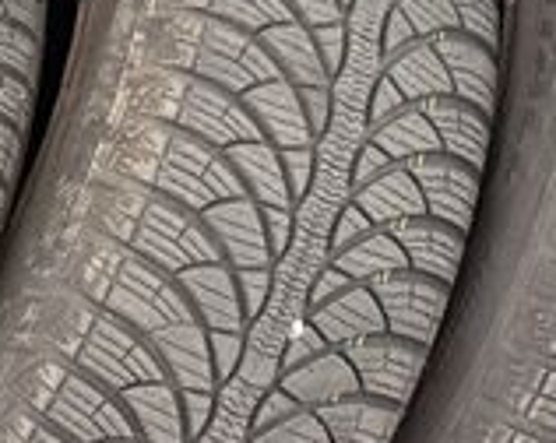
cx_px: -306
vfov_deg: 10.1
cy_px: 116
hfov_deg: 12.1
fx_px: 2498
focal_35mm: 152
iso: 100
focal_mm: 6.76
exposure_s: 1/385
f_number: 1.78
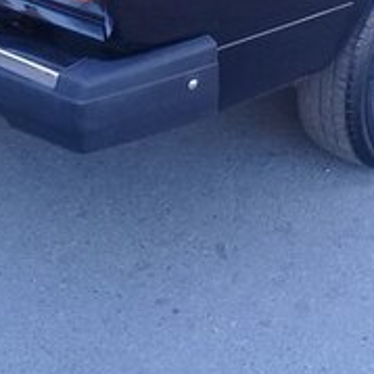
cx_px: 309
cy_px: -103
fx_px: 1235
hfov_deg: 17.1
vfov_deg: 16.4
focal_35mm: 101
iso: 64
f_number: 2.2
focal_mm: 3.3
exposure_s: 1/100
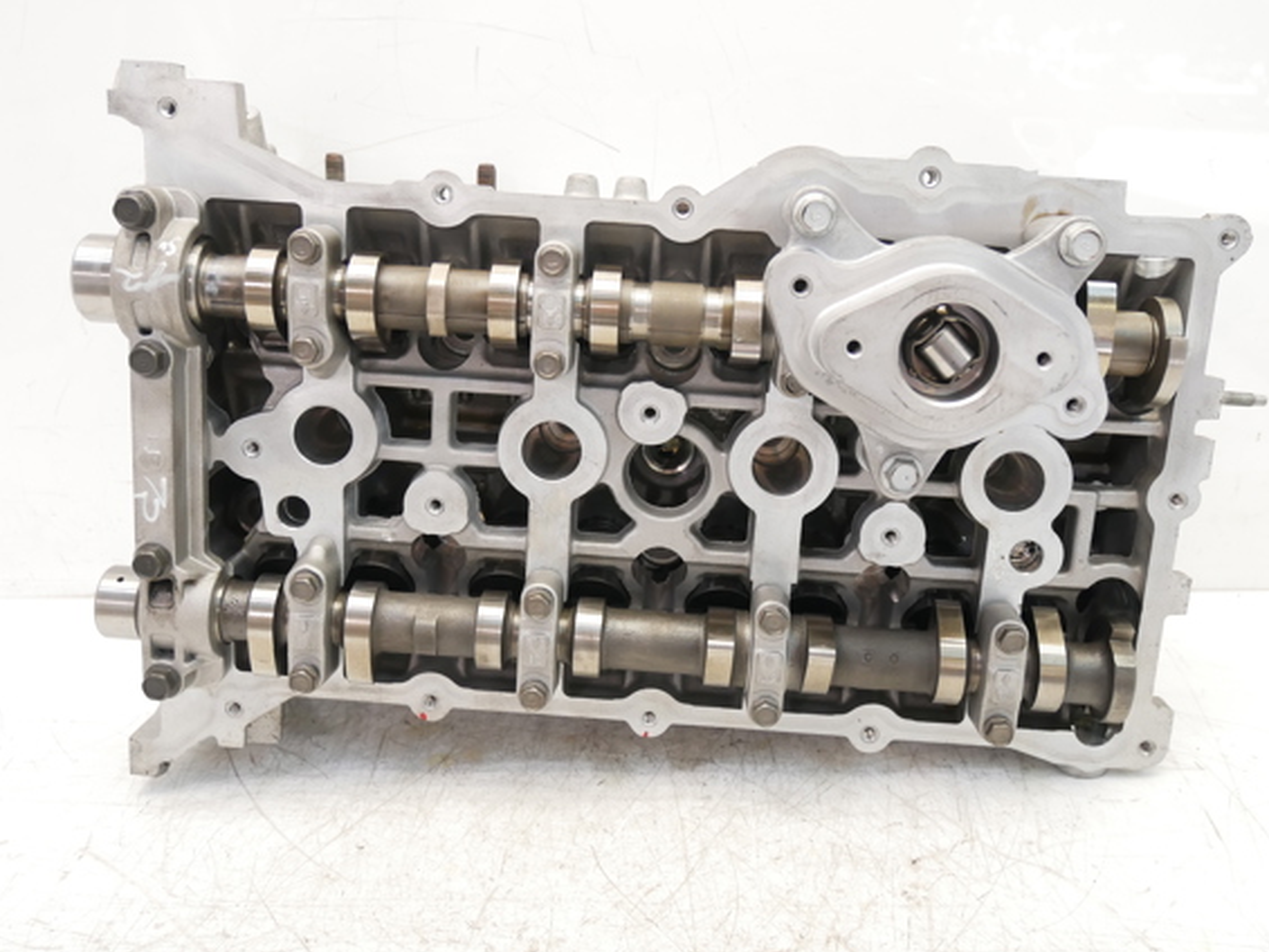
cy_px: 463
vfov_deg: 41.8
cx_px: 647
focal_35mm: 34
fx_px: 1247
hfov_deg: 53.9
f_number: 3.8
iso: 800
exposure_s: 1/60
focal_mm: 15
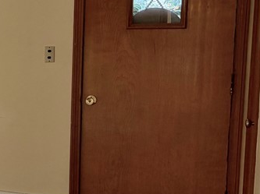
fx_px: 600
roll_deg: +1.5
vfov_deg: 18.4
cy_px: 99
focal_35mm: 80
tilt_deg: -5.5
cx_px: -119
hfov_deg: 21.0
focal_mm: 5.96
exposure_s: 1/120
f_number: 1.6
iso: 200
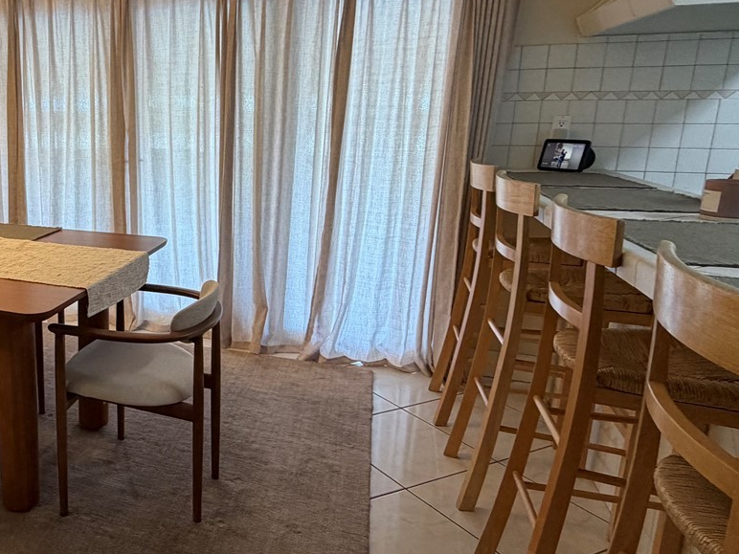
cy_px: 242
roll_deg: +0.1
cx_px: 114
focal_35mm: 29
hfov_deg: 55.7
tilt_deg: -12.4
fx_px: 619
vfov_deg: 48.1
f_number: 2.2
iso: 200
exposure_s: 1/60
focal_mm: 2.22
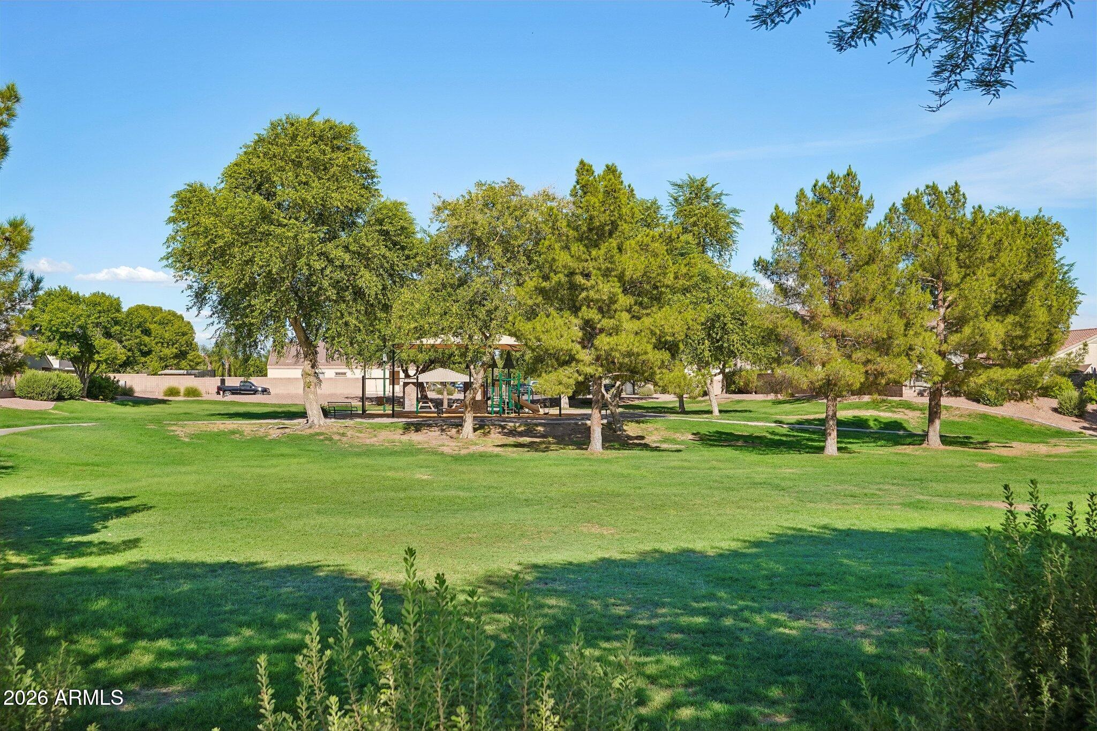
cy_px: 366
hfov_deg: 54.4
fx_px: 1066
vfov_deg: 37.8
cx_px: 548
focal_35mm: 35
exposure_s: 1/1000
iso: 400
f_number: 8
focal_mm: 35
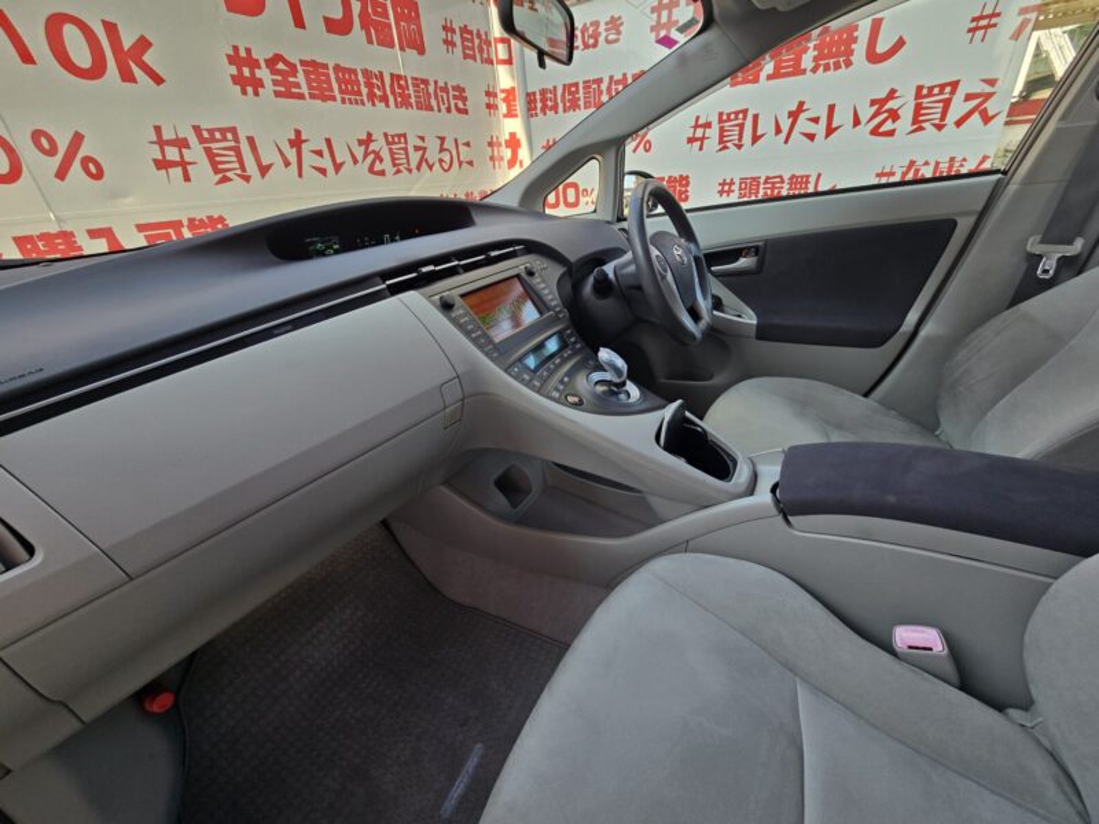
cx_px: 550
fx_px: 413
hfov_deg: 106.2
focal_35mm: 13
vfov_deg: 89.9
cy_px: 412
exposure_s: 1/167
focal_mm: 2.2
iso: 50
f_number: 2.2
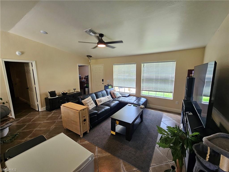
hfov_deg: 106.2
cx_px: 114
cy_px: 86
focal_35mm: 13
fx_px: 86
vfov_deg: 89.9
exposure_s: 1/60
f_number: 2.2
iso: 160
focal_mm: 2.2
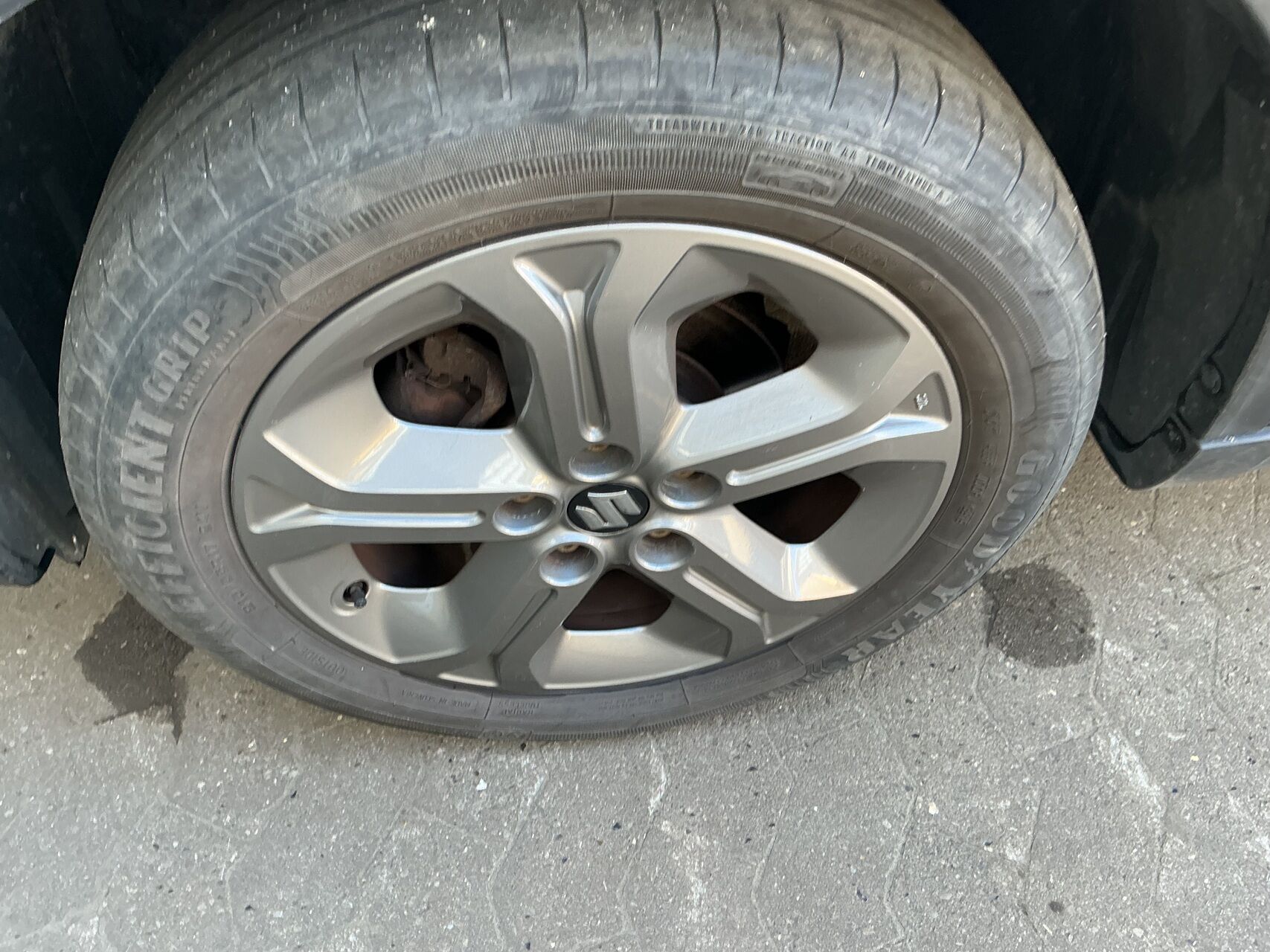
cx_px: 635
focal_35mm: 29
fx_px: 1064
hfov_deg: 61.7
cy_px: 476
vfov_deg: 48.2
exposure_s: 1/60
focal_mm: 3
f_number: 1.8
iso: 40
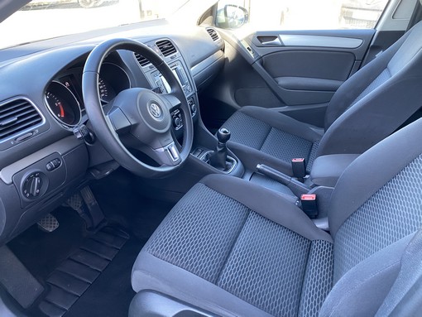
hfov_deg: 67.3
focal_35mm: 26
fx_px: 317
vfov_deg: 53.1
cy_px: 158
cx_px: 211
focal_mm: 4.25
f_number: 1.8
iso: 125
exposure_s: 1/87
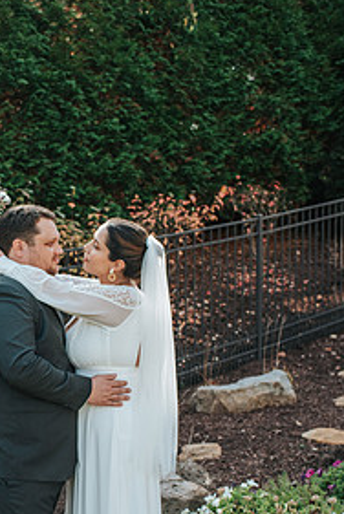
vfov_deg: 35.0
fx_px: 801
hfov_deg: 23.9
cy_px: 371
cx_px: 79
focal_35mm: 56
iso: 900
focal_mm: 35
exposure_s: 1/1250
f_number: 3.5
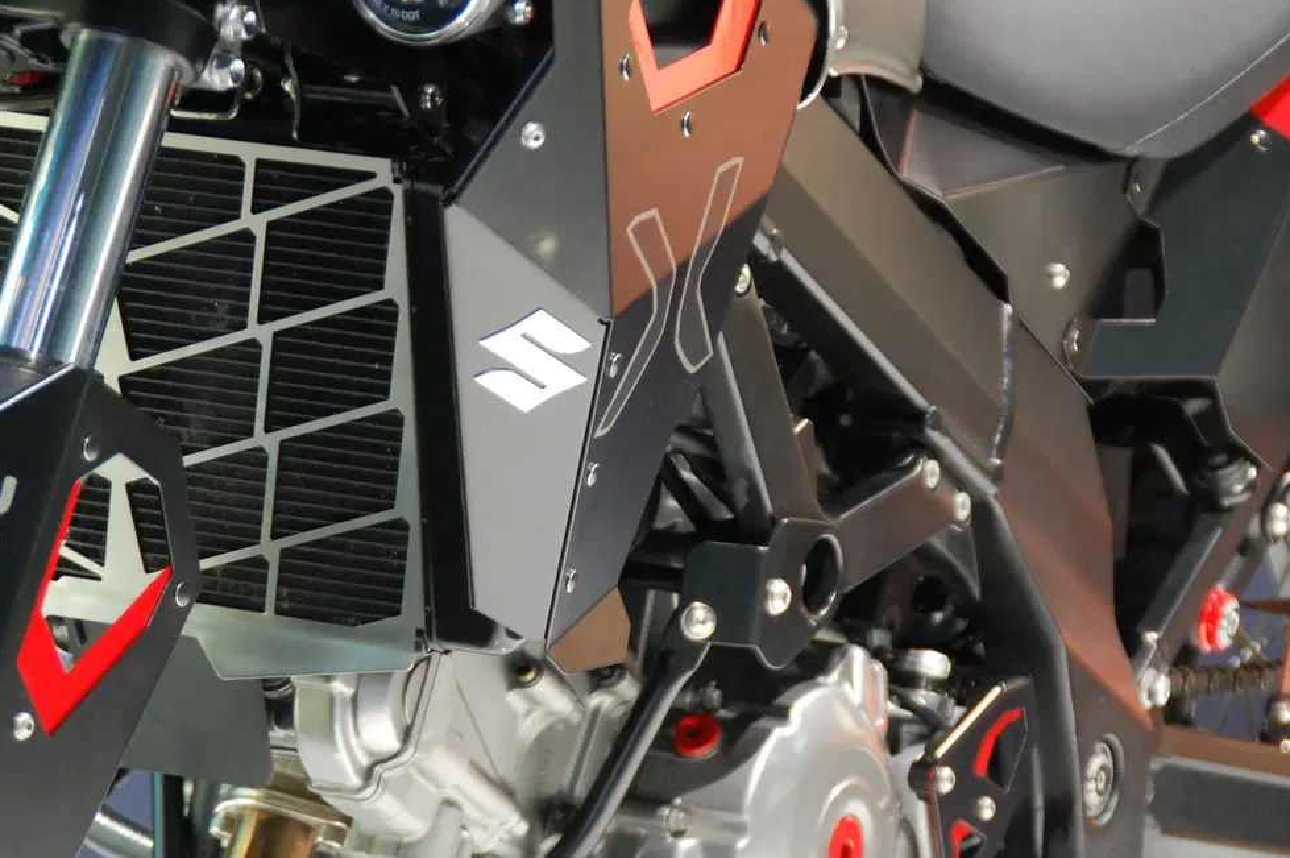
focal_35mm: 175
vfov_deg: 7.8
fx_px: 6252
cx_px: 755
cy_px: 445
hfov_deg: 11.8
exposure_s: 1/30
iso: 900
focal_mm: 95
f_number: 5.6
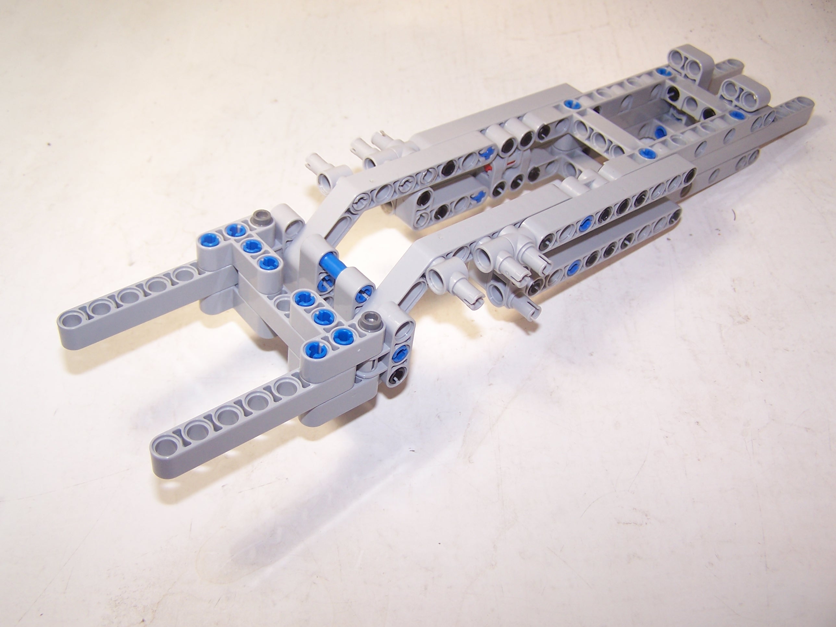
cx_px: 418
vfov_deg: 37.7
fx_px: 918
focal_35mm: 38
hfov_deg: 49.0
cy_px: 314
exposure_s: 1/60
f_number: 2.8
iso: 80
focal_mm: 6.3
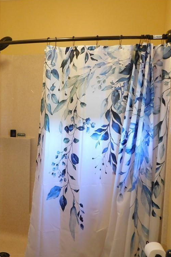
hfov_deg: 30.0
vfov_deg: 46.4
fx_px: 299
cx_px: 7
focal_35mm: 42
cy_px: 128
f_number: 3.2
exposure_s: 1/30
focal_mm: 5.3
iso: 400
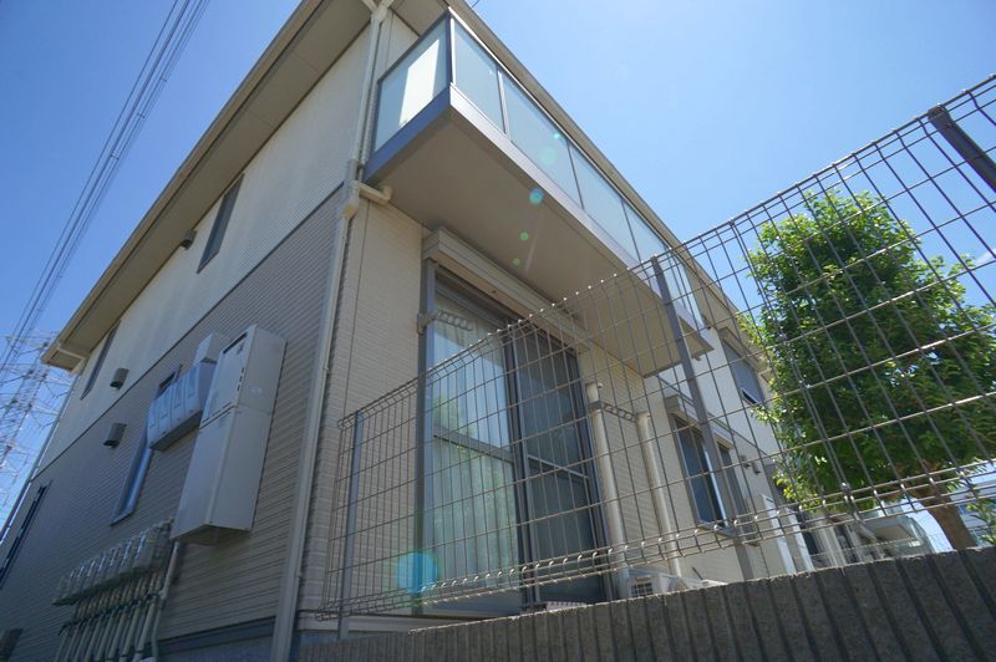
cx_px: 498
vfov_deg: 53.1
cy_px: 331
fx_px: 663
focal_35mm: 24
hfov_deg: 73.8
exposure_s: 1/125
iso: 100
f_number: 11
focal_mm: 16
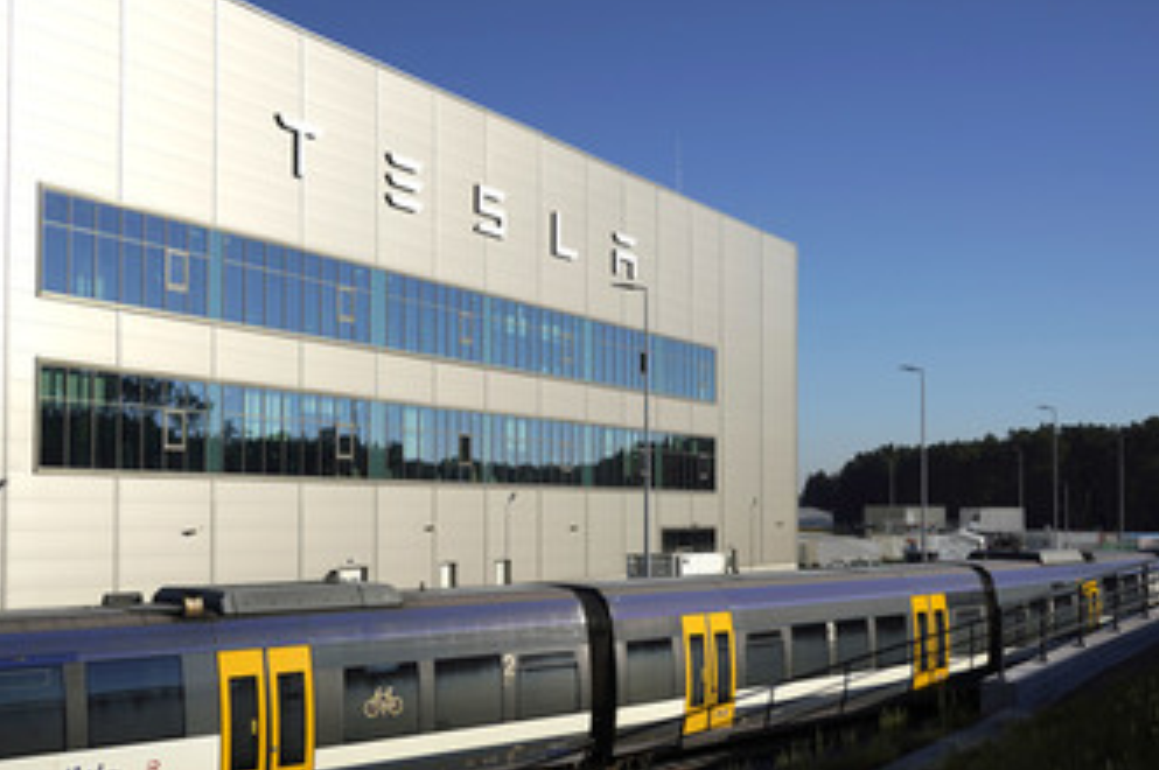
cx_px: 548
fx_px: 1447
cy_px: 458
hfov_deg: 43.6
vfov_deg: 29.7
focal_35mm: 45
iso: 100
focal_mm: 33
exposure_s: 1/800
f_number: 8
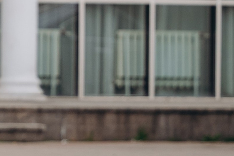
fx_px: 4517
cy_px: -91
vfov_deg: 2.0
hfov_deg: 2.9
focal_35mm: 695
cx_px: -331
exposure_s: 1/800
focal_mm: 124
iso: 400
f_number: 4
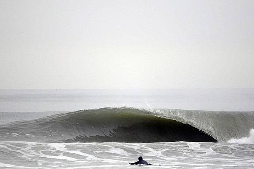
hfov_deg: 4.6
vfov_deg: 3.0
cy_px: 84
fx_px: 3171
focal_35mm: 450
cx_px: 127
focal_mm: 300
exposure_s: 1/3200
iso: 1250
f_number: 4
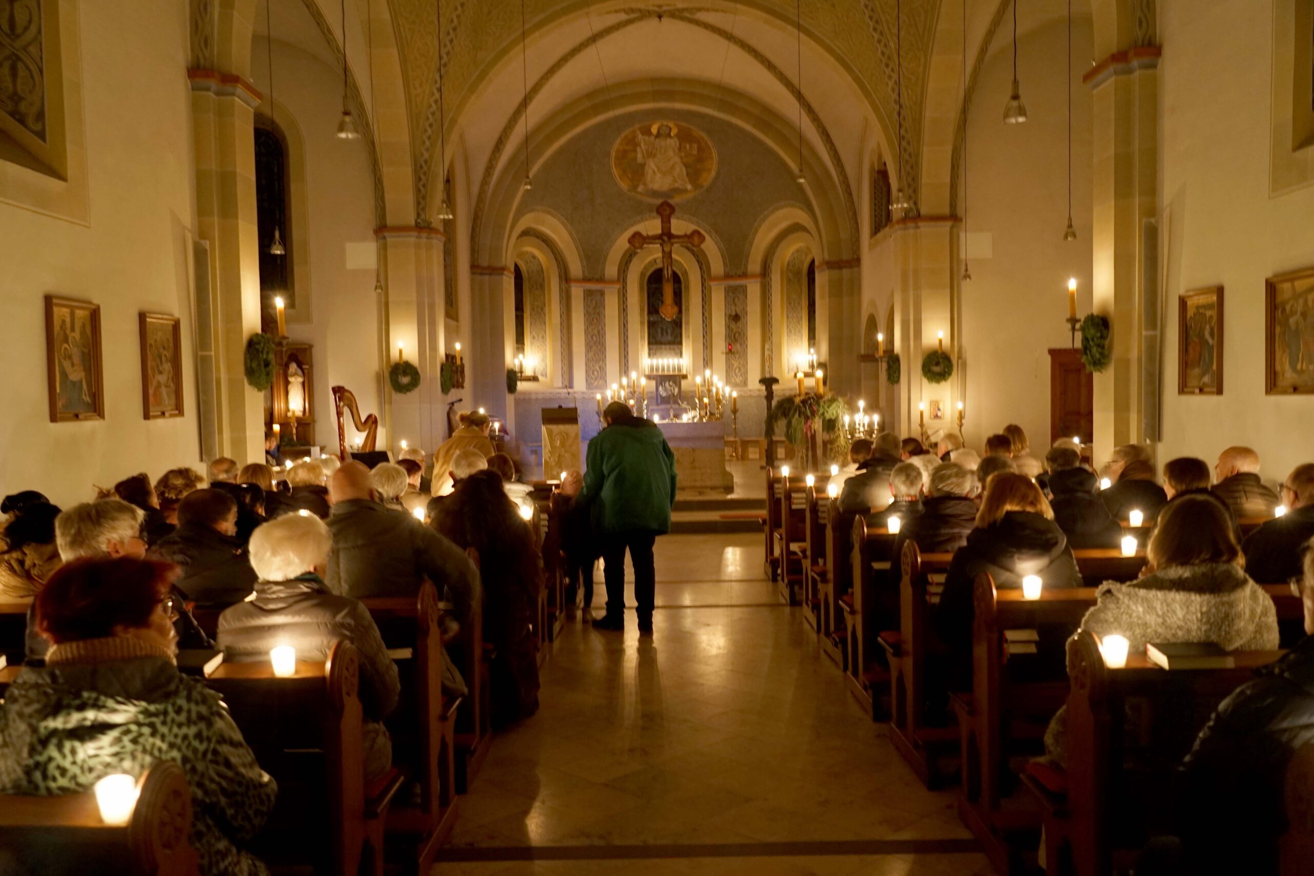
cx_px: 657
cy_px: 438
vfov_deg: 45.0
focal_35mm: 29
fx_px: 1058
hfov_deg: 63.7
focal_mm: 29
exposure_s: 1/2.5
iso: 1600
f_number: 4
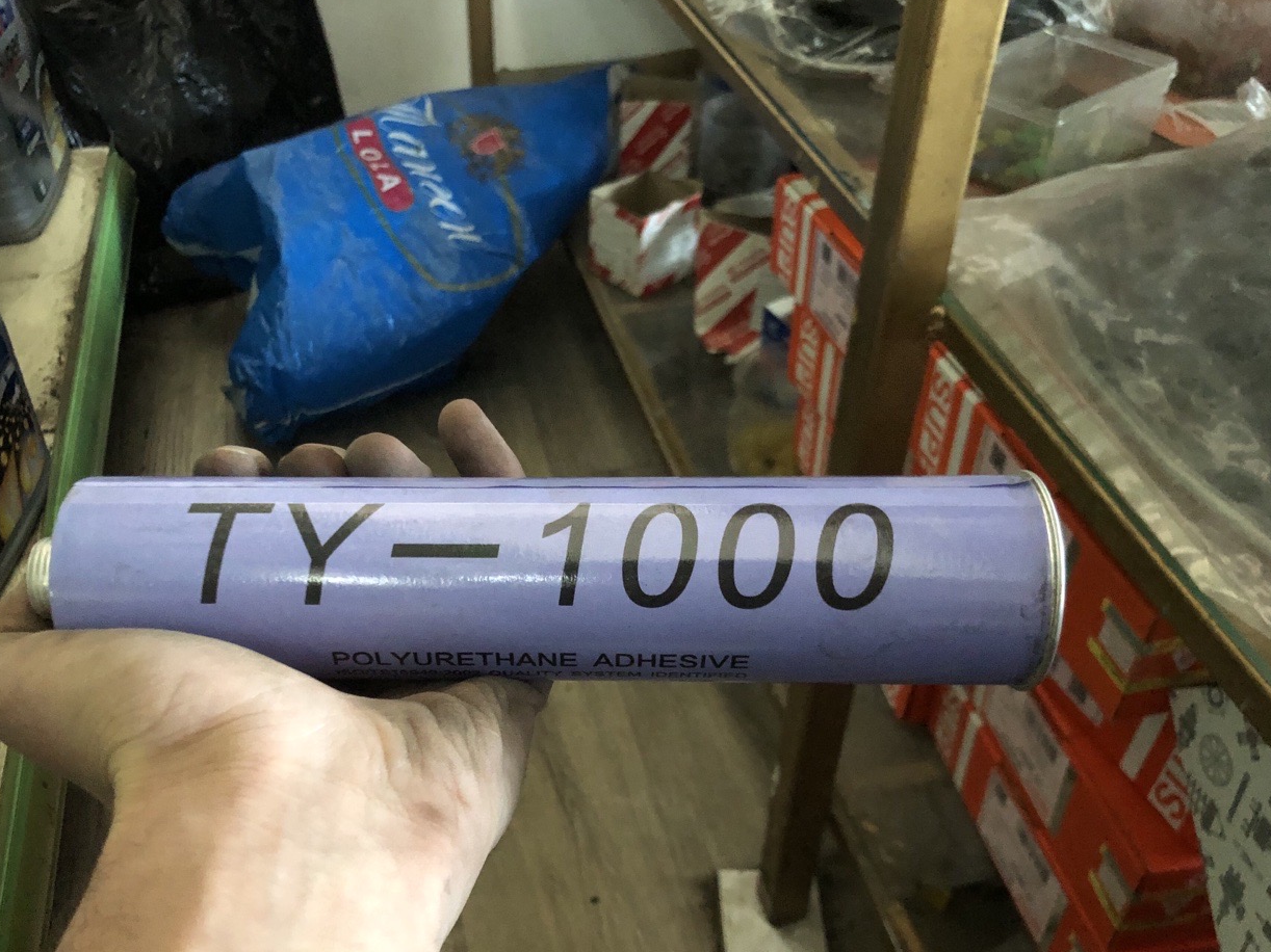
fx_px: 1211
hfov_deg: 55.1
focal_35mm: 33
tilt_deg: -42.6
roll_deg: +0.7
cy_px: 549
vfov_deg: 42.8
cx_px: 541
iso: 100
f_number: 1.8
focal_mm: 4
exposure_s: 1/4
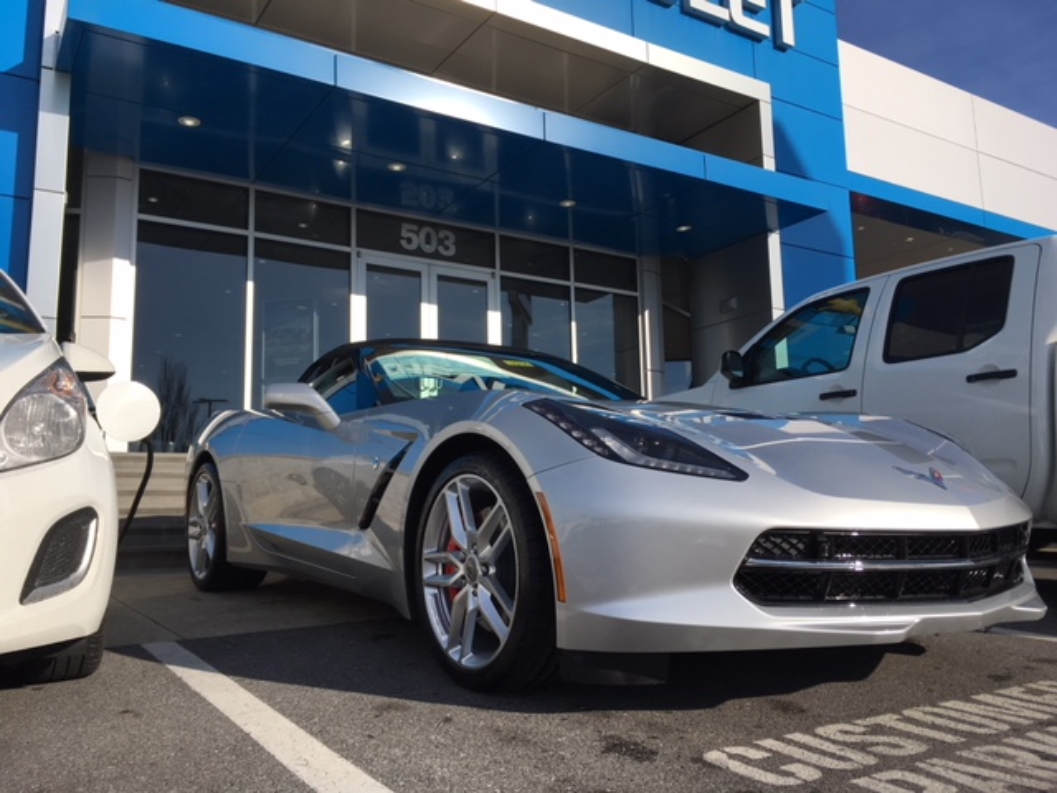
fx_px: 886
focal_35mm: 29
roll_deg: +0.3
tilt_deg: +9.6
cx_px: 528
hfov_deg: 61.7
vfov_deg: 48.2
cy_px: 396
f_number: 2.2
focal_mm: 4.15
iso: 25
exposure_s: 1/2137
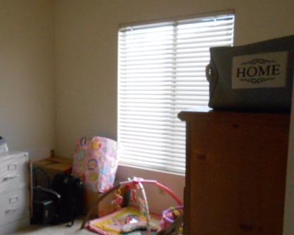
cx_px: 79
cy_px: 129
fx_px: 339
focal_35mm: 39
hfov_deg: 45.5
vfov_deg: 38.2
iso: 500
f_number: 3.5
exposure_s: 1/125
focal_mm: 4.6
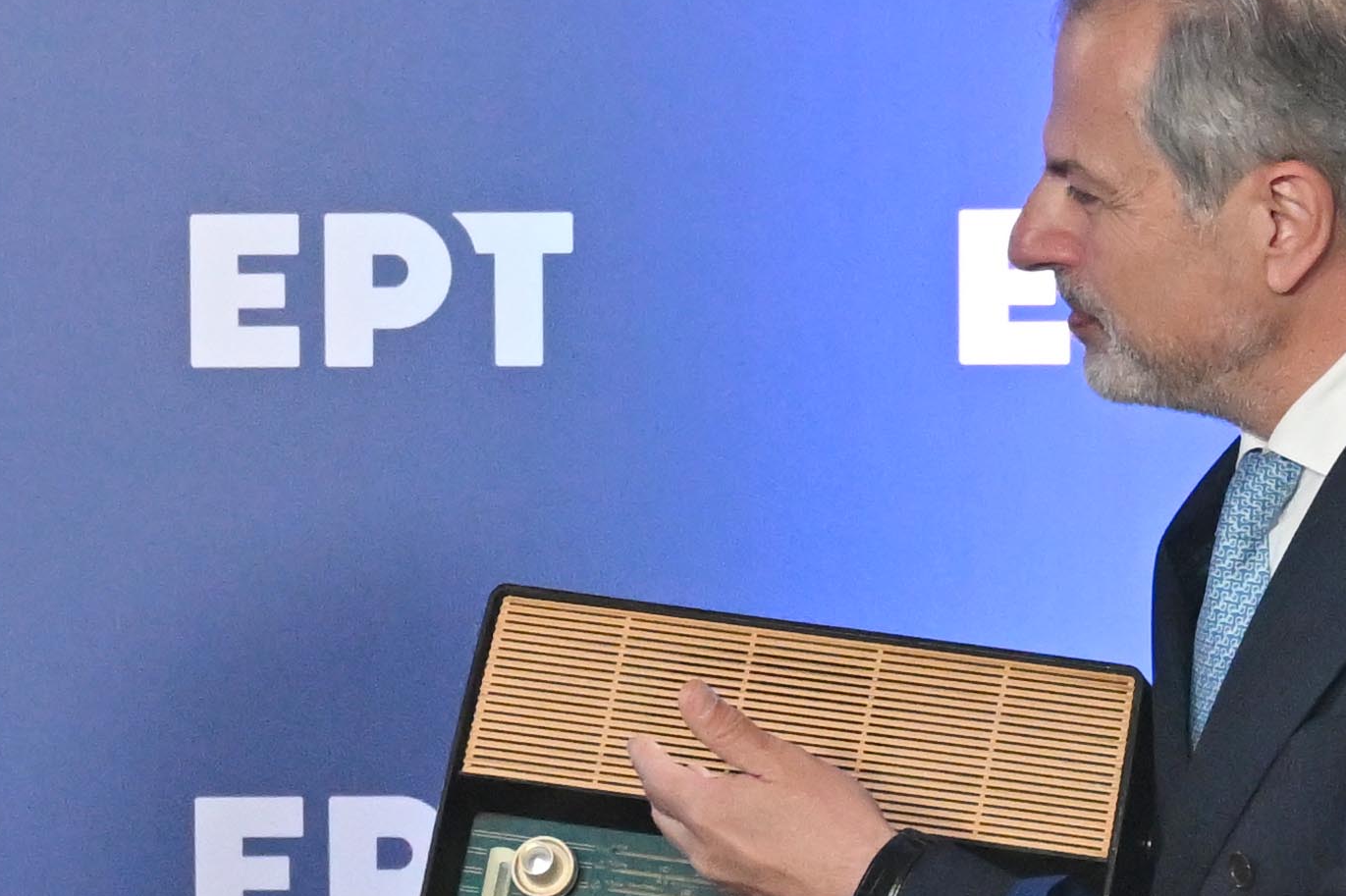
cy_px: 496
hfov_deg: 5.8
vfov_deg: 3.9
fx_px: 13230
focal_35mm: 354
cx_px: 309
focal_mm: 60
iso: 3200
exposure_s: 1/250
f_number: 3.5
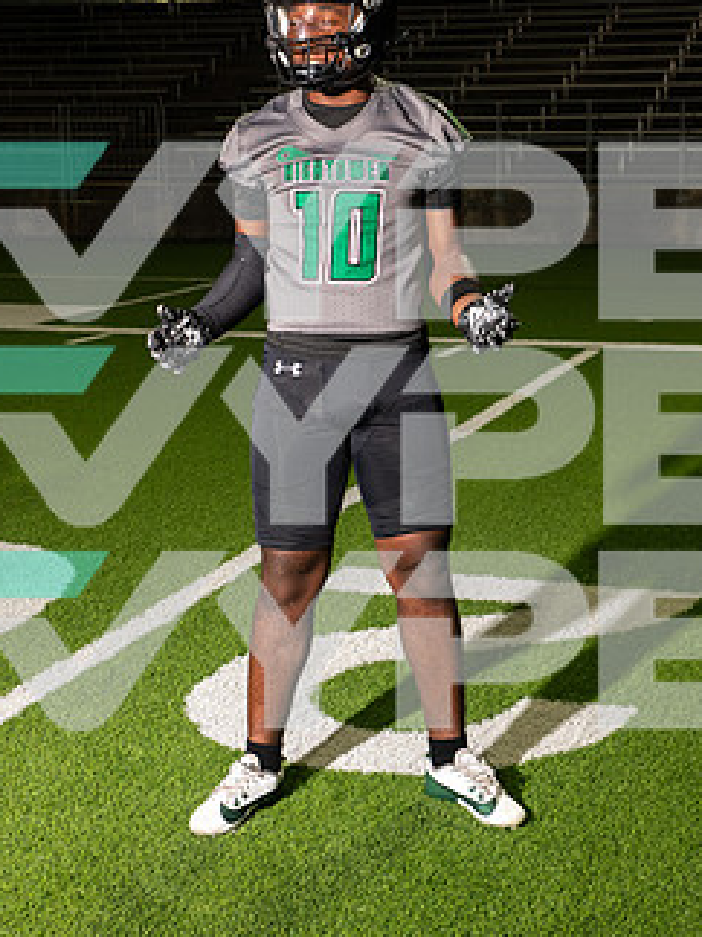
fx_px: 1813
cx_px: 368
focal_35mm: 67
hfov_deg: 21.9
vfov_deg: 29.0
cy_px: 438
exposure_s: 1/400
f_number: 7.1
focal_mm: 50
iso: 1000
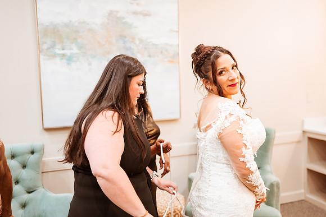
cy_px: 108
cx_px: 163
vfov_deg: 37.9
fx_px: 317
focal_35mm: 35
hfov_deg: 54.4
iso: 1250
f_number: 1.8
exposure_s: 1/400
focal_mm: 35
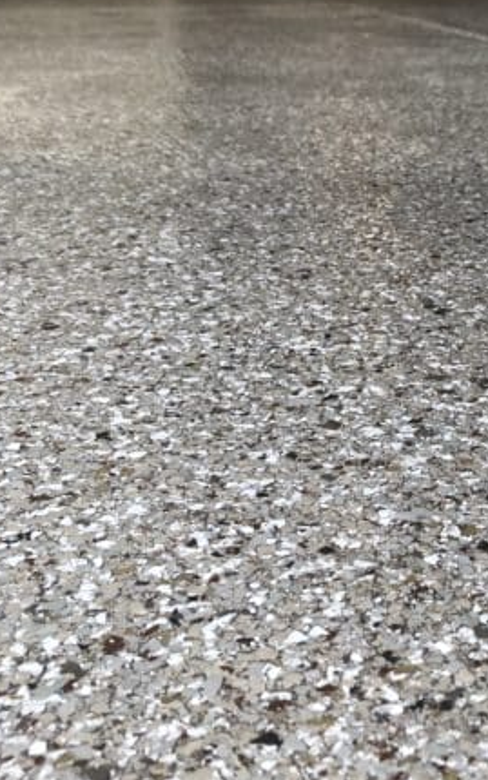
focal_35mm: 53
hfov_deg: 23.6
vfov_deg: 38.1
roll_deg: +1.5
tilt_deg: -18.4
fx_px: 1127
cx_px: 470
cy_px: 352
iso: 25
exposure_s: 1/120
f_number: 1.8
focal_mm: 4
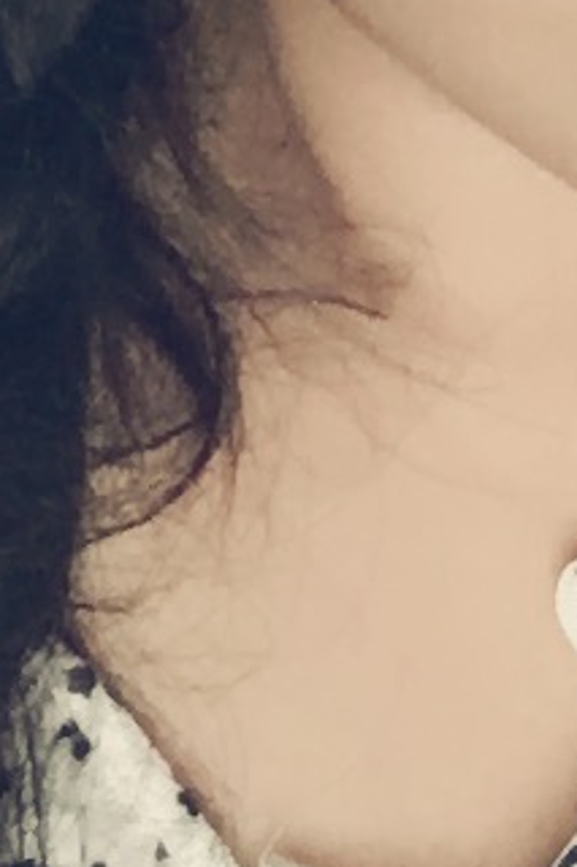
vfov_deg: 15.8
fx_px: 3104
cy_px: 149
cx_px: 834
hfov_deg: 10.3
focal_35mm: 129
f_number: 2.2
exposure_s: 1/20
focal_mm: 2.65
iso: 500
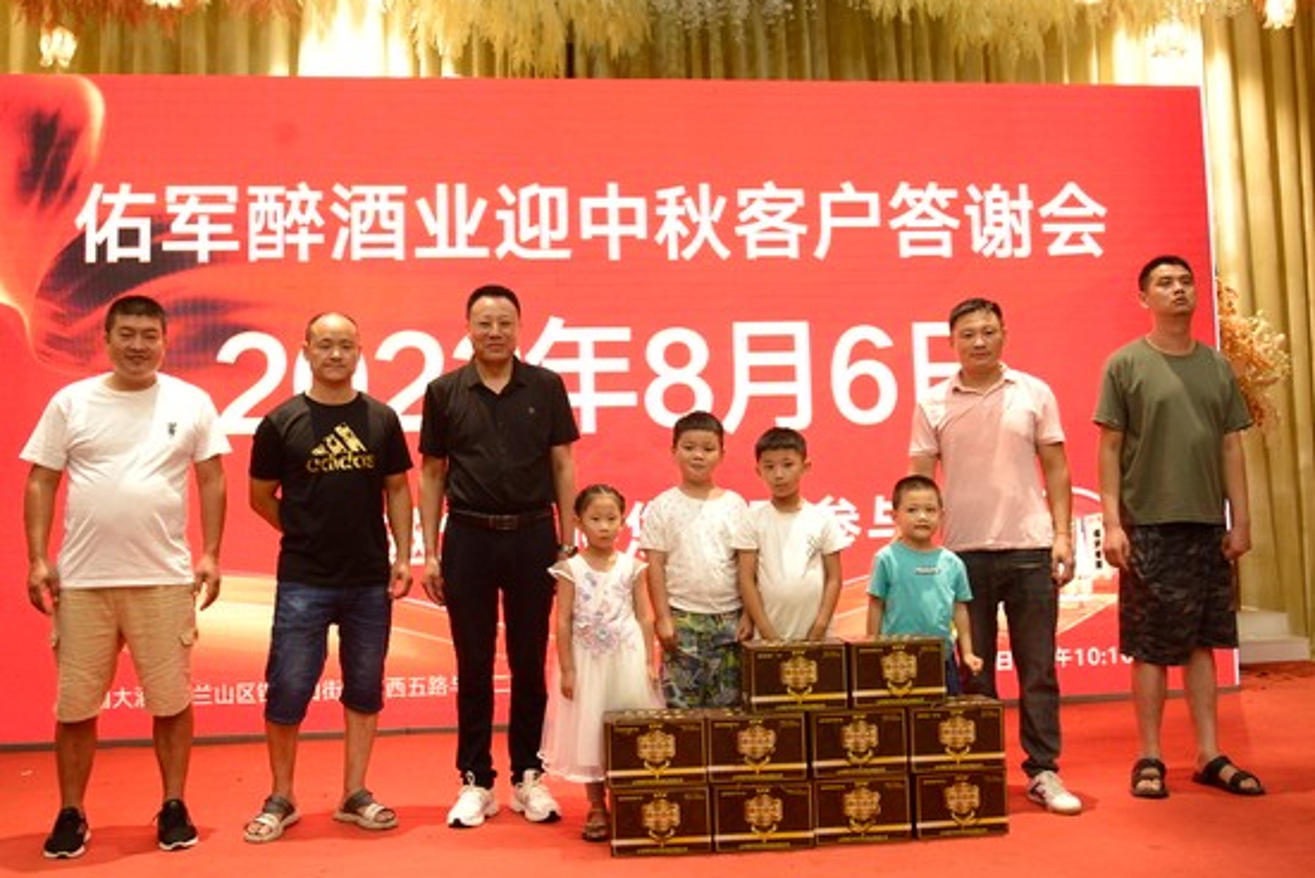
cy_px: 397
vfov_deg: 36.9
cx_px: 649
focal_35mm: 36
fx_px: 1316
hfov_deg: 53.1
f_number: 5
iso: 3200
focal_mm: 31
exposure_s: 1/80
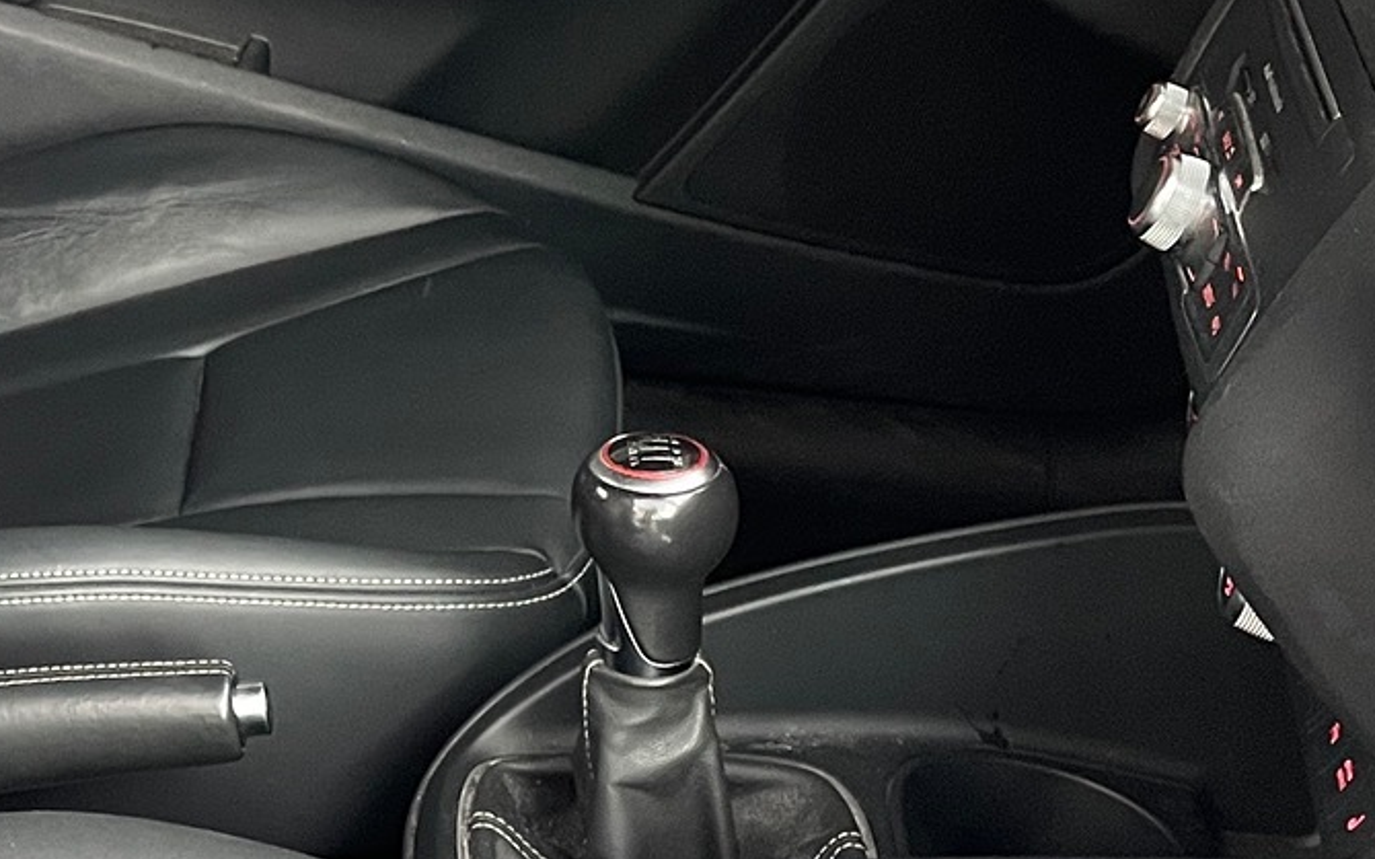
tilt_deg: -23.2
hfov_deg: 23.6
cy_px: 162
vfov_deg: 15.6
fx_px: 3110
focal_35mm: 83
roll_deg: -0.1
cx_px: -92
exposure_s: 1/60
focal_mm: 4.2
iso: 250
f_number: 1.6
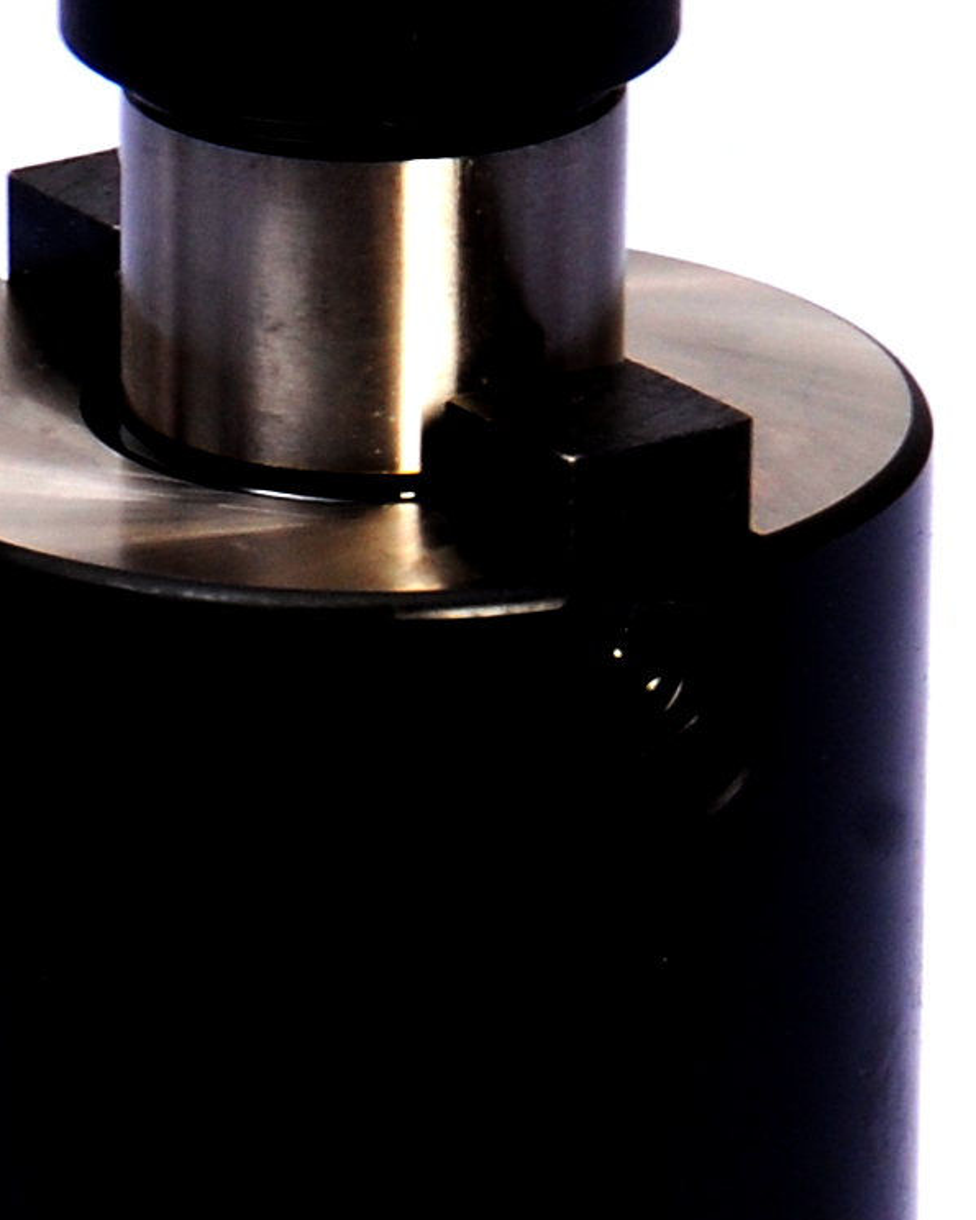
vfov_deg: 3.5
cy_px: 1835
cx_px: 195
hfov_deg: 2.8
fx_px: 19879
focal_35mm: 550
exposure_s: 1/60
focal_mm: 75
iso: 200
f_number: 13
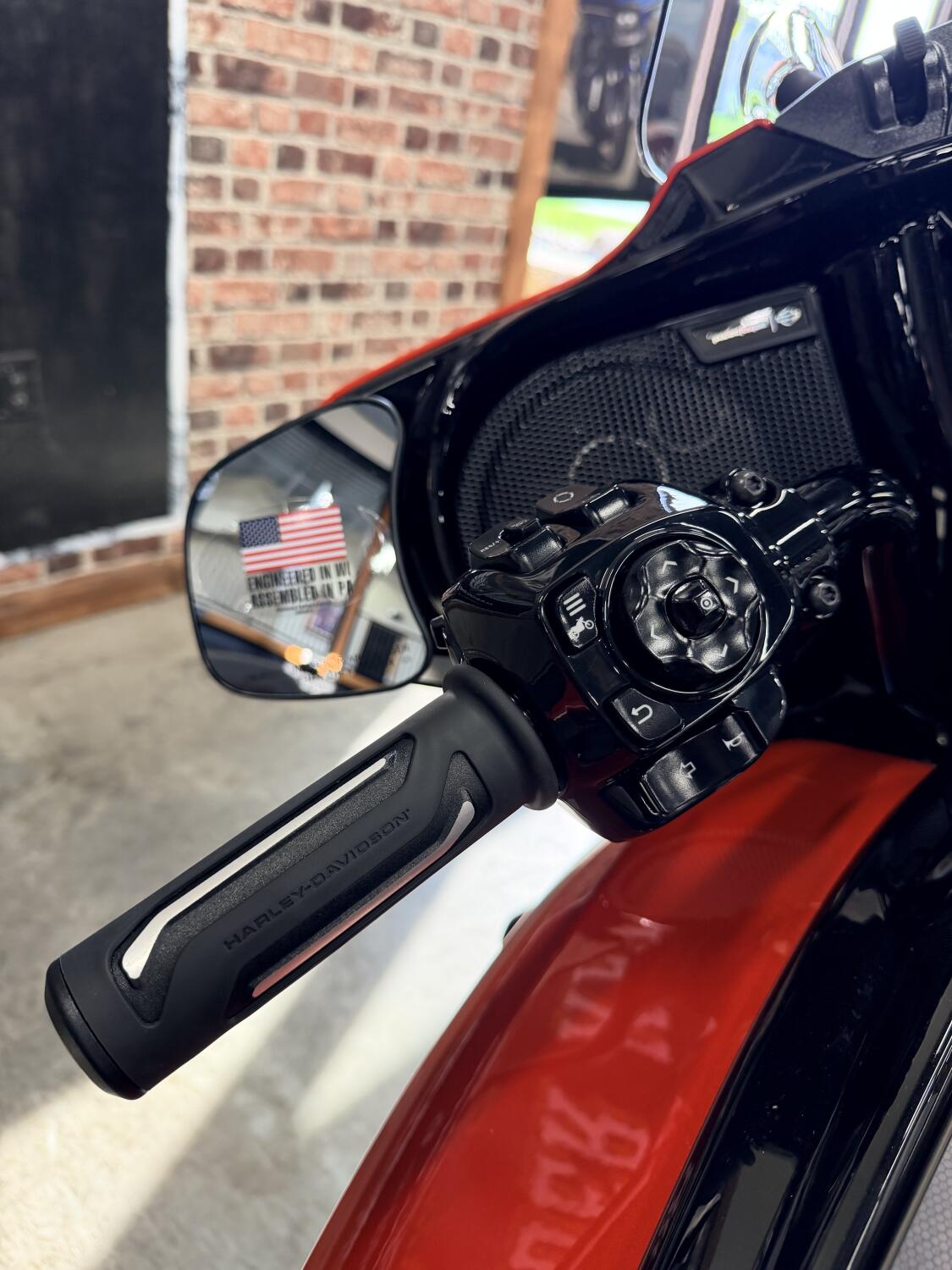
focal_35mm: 24
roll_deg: -9.9
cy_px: 635
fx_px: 880
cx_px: 476
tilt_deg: -31.6
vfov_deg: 71.6
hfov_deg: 56.8
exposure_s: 1/69
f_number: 1.78
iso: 200
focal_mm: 6.76
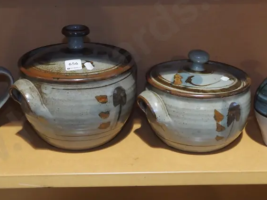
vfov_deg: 25.1
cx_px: 108
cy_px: 68
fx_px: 447
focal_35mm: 58
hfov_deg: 33.1
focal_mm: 16
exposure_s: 1/60
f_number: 5.6
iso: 1600
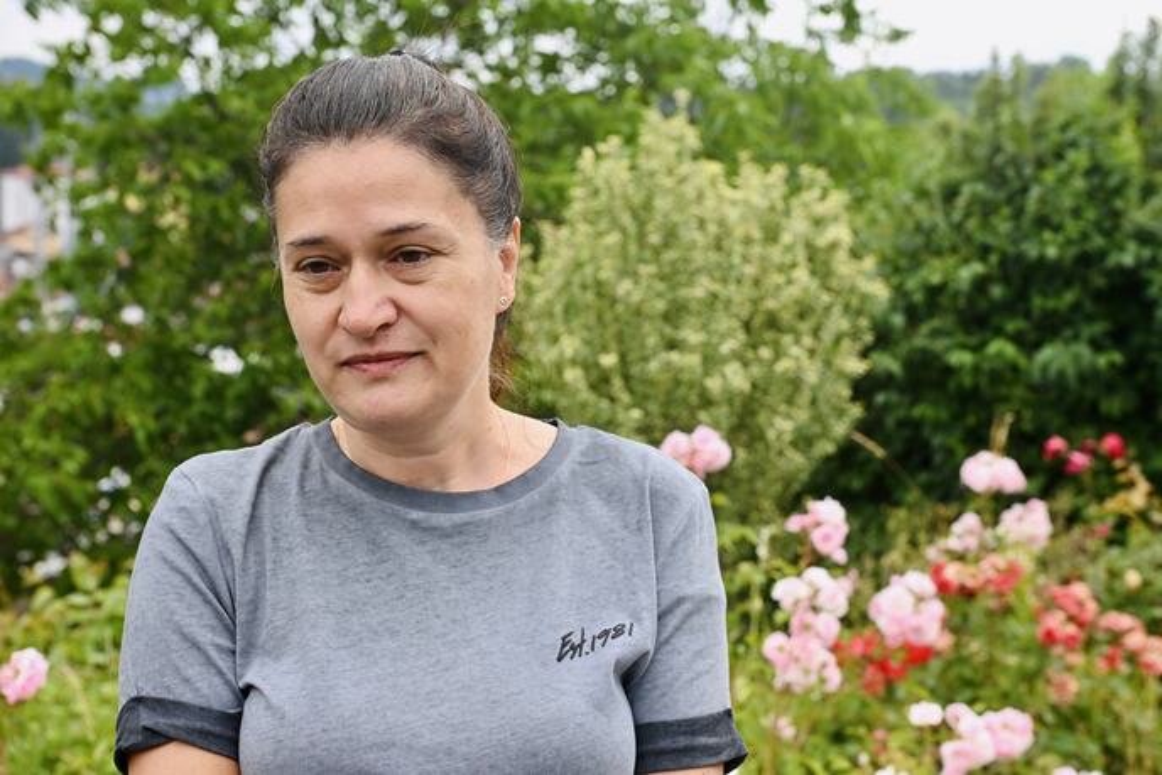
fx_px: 1937
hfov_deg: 33.4
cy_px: 388
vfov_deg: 22.6
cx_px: 581
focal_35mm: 60
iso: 560
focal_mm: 60
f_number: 7.1
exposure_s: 1/320
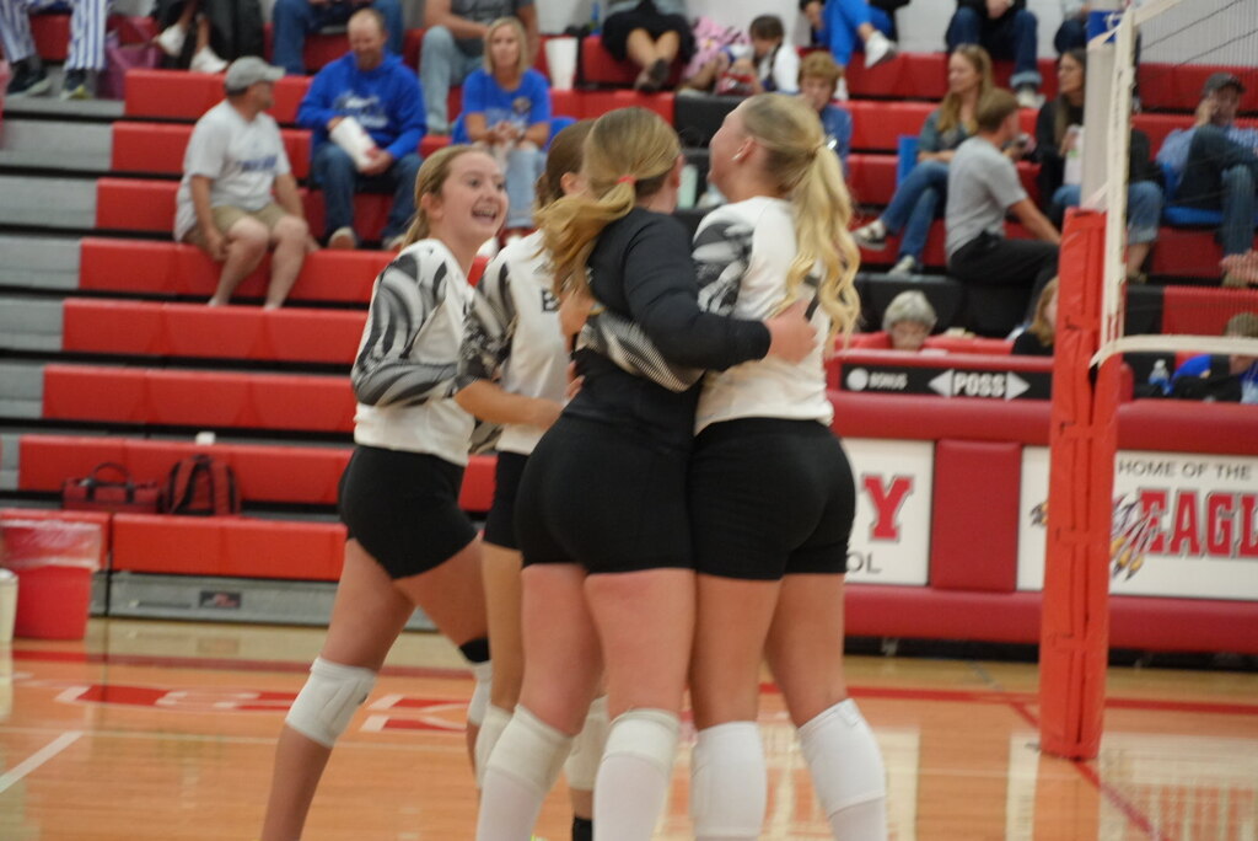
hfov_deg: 15.2
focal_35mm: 135
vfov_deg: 10.2
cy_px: 420
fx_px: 4720
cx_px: 629
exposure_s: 1/160
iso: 2500
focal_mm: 90
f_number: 5.6
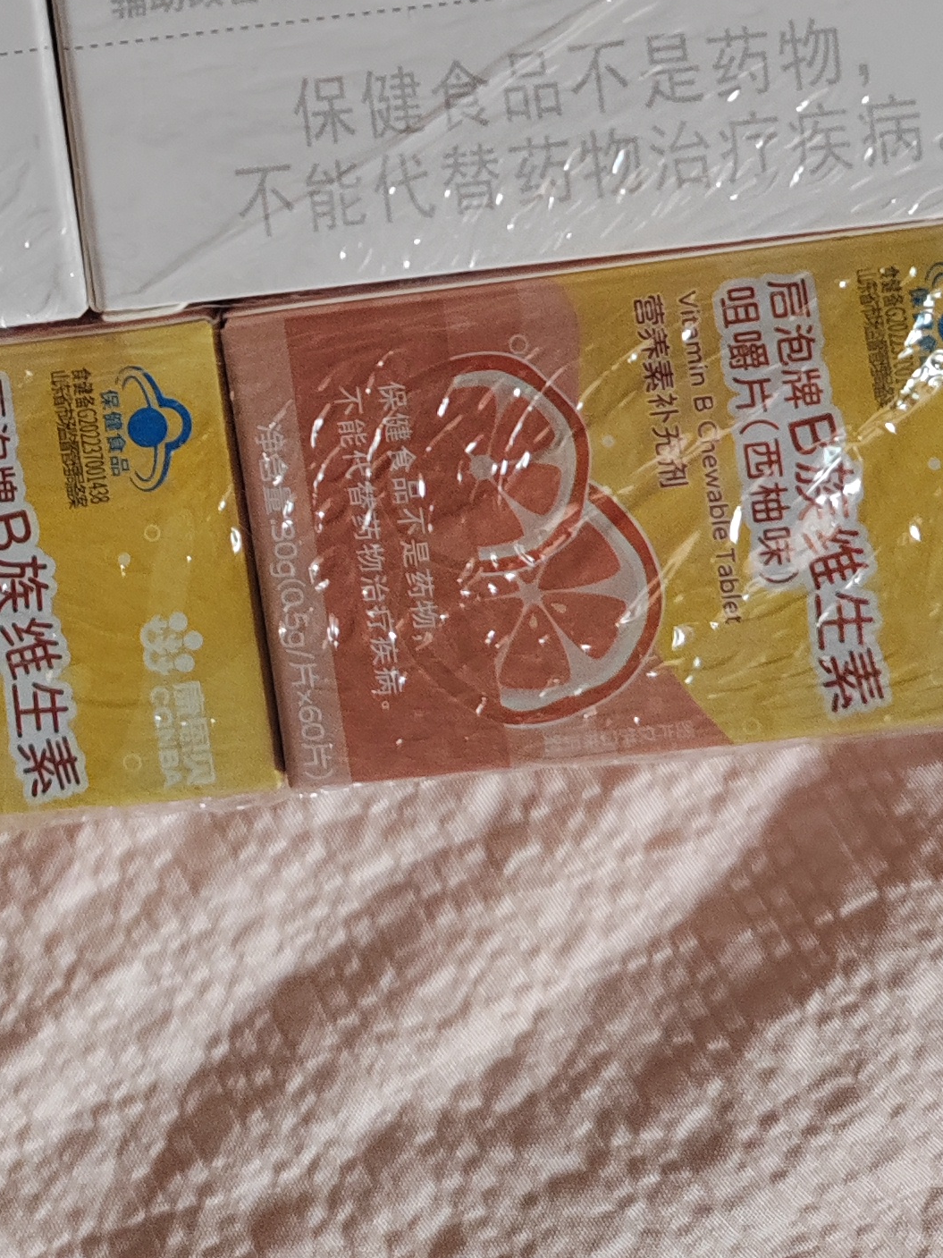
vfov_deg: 24.8
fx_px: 2543
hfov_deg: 20.9
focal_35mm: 70
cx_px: 256
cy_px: -296
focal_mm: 6.14
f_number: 1.8
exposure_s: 1/50
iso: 3200
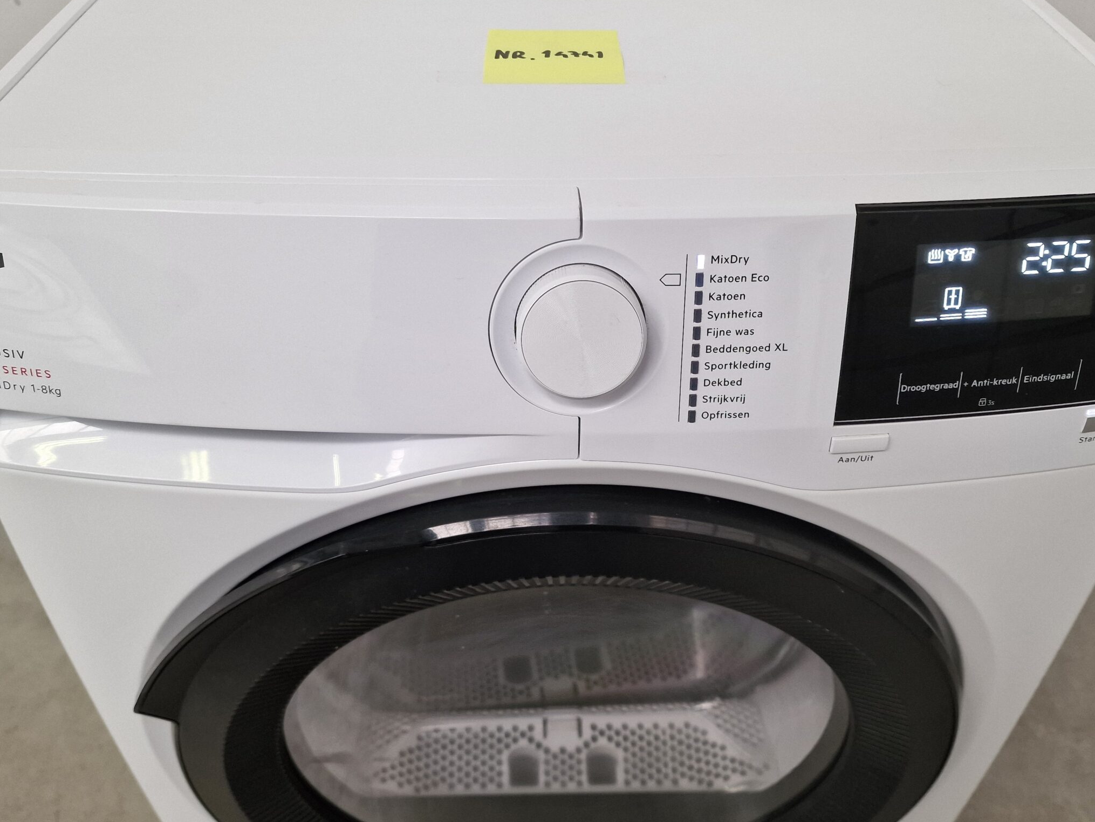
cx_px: 560
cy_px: 382
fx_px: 917
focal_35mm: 29
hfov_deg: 61.6
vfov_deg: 48.2
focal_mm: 6.4
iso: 125
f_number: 1.8
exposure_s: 1/100
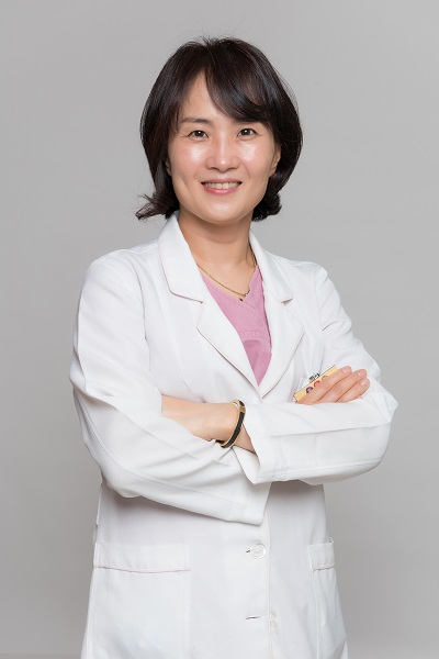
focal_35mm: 66
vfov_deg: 30.5
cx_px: 220
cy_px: 330
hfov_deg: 20.6
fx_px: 1207
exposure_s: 1/125
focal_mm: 66
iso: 100
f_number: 7.1
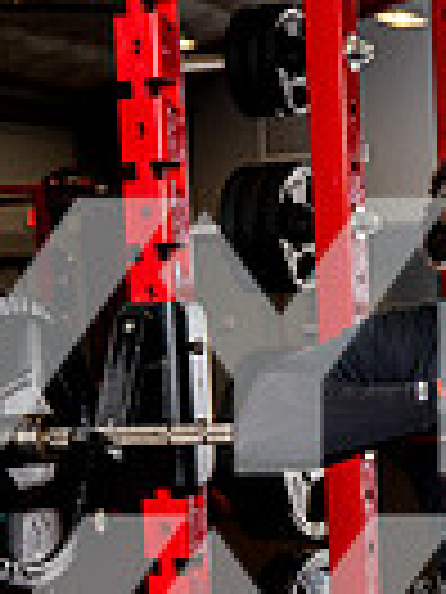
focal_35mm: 105
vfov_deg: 18.0
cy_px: 657
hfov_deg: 14.0
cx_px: 396
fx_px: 1804
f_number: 4
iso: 100
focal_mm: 32
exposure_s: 1/250
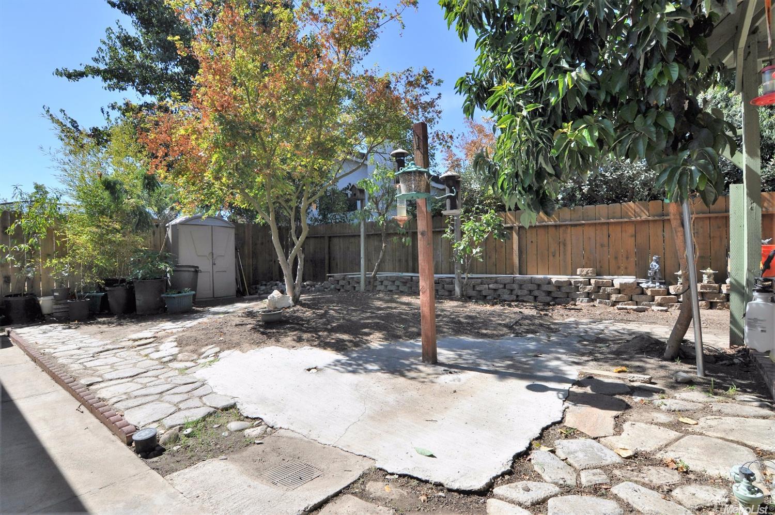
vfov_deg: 67.2
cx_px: 388
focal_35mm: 18
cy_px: 258
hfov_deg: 90.1
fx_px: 387
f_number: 9
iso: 200
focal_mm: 12
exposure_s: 1/320
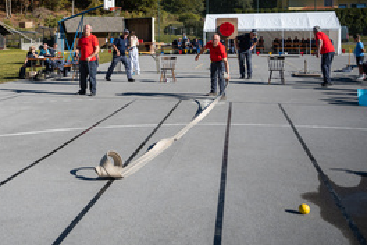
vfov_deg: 31.7
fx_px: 418
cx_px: 70
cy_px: 44
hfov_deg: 44.9
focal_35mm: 41
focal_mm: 24
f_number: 2.8
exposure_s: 1/3200
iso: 125
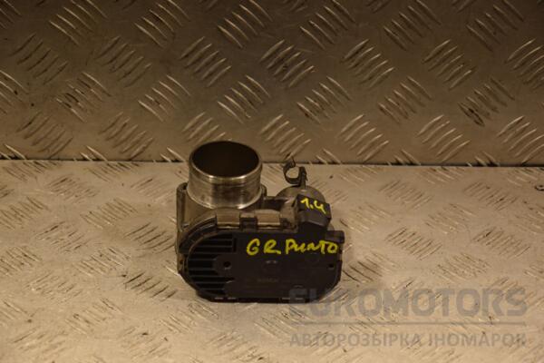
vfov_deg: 13.8
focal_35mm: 99
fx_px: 1496
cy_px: 182
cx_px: 272
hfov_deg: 20.6
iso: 800
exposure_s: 1/250
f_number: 5.3
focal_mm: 66
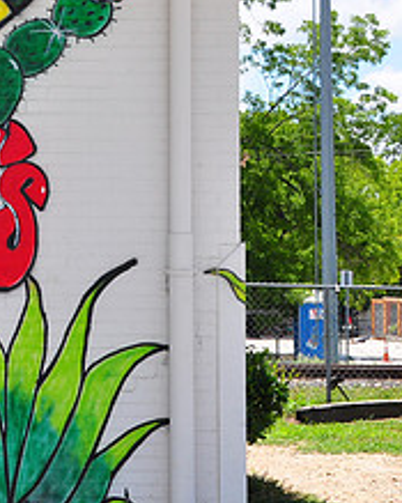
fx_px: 1715
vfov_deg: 16.7
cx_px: -99
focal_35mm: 115
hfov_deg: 13.0
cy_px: 180
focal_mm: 31
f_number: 13
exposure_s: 1/125
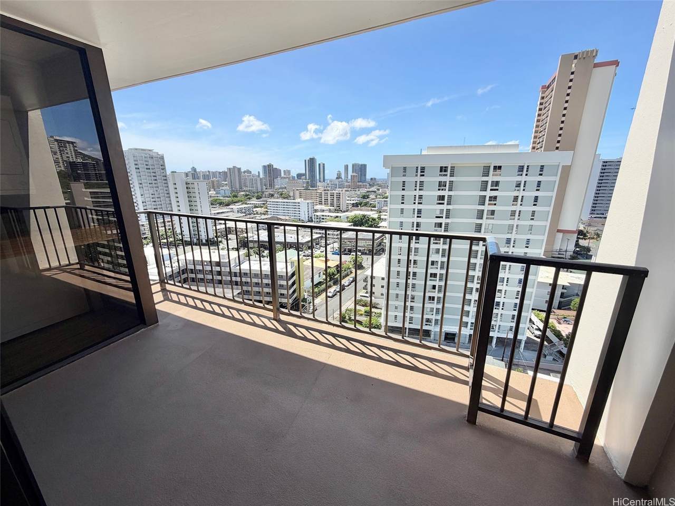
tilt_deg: -14.3
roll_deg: +0.5
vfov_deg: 85.7
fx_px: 273
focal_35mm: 14
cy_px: 253
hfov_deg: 102.1
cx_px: 338
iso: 20
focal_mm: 2.22
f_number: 2.2
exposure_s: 1/770
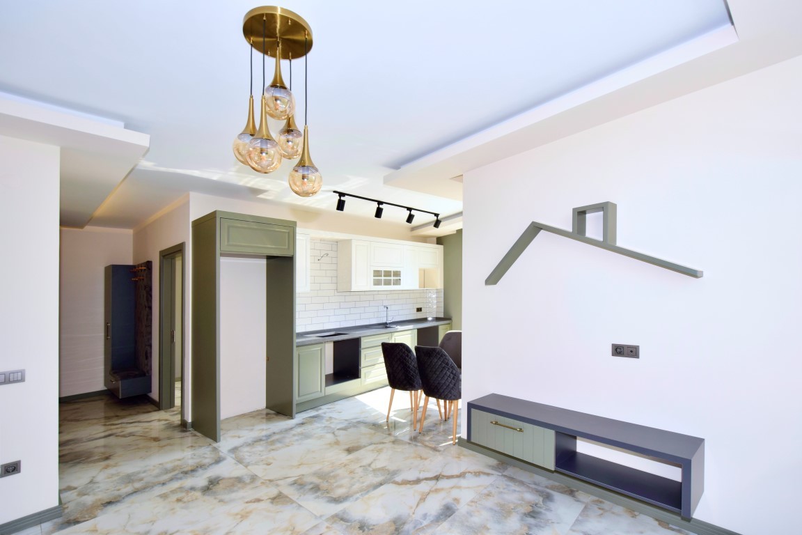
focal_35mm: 15
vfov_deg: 77.3
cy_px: 268
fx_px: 334
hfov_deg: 100.4
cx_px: 401
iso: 220
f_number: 5
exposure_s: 1/200
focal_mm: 10
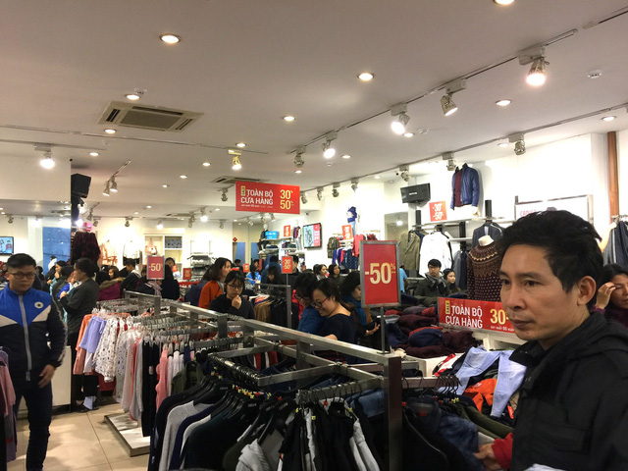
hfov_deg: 61.7
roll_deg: -0.1
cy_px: 236
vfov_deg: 48.2
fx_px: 526
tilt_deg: +3.4
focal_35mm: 29
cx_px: 314
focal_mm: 4.15
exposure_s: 1/17
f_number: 2.2
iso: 40
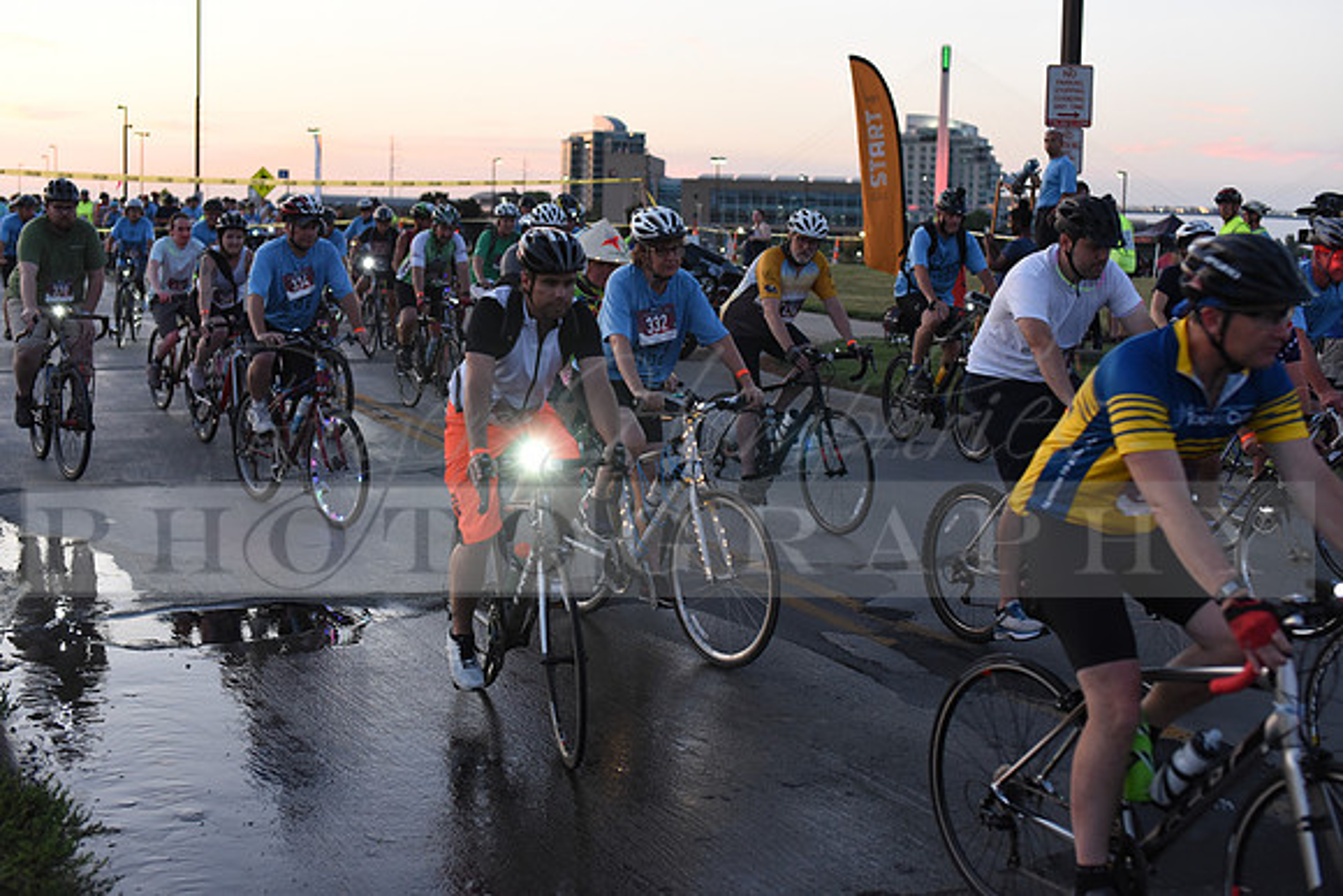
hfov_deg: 39.6
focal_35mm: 50
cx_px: 672
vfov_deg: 27.0
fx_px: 1866
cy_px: 448
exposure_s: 1/400
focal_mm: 50
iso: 2500
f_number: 3.2
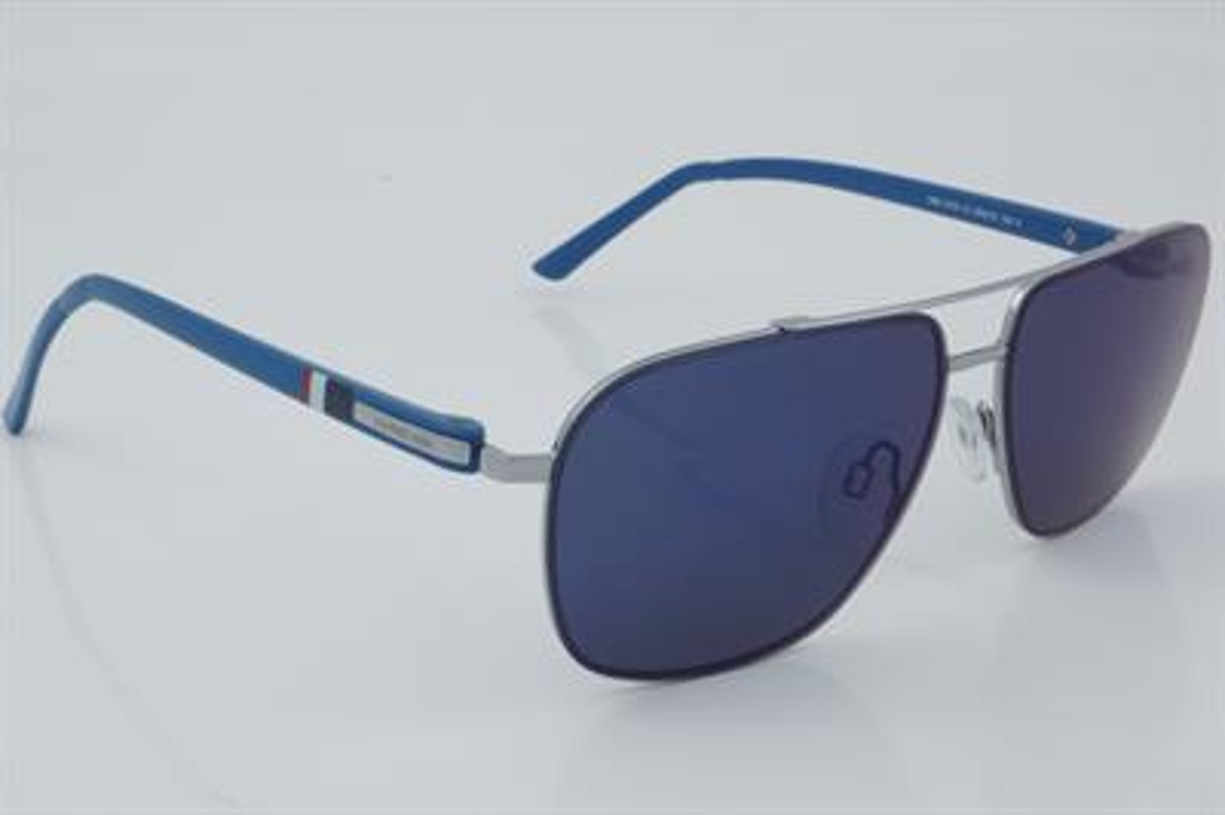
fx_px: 2550
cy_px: 408
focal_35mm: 75
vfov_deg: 18.2
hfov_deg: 27.0
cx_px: 612
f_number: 32
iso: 100
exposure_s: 1/3
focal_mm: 50
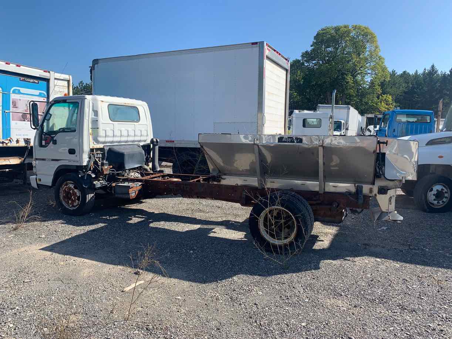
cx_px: 226
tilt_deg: -5.4
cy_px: 170
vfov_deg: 53.0
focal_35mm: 26
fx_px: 339
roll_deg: -1.7
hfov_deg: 67.3
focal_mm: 4.25
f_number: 1.8
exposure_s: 1/1536
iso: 25
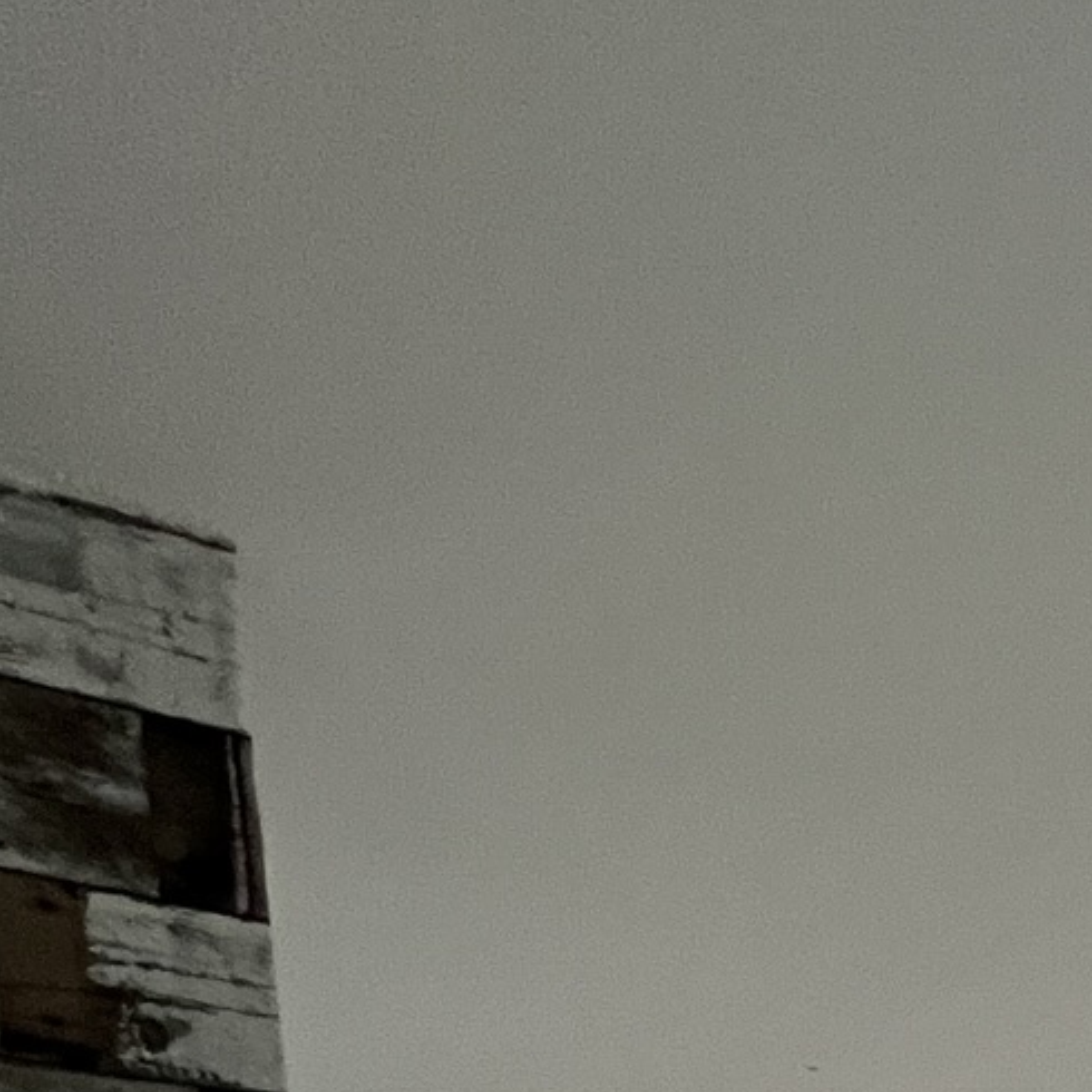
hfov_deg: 25.8
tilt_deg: -6.2
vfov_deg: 22.6
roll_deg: +0.0
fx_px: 1713
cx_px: 1654
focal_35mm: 48
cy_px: 1908
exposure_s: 1/120
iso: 250
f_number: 1.8
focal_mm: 1.57
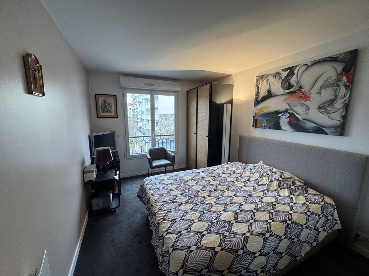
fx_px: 149
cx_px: 184
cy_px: 138
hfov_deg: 102.1
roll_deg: +0.7
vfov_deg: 85.7
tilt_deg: -8.8
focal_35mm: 14
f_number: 2.2
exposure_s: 1/100
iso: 100
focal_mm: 2.22
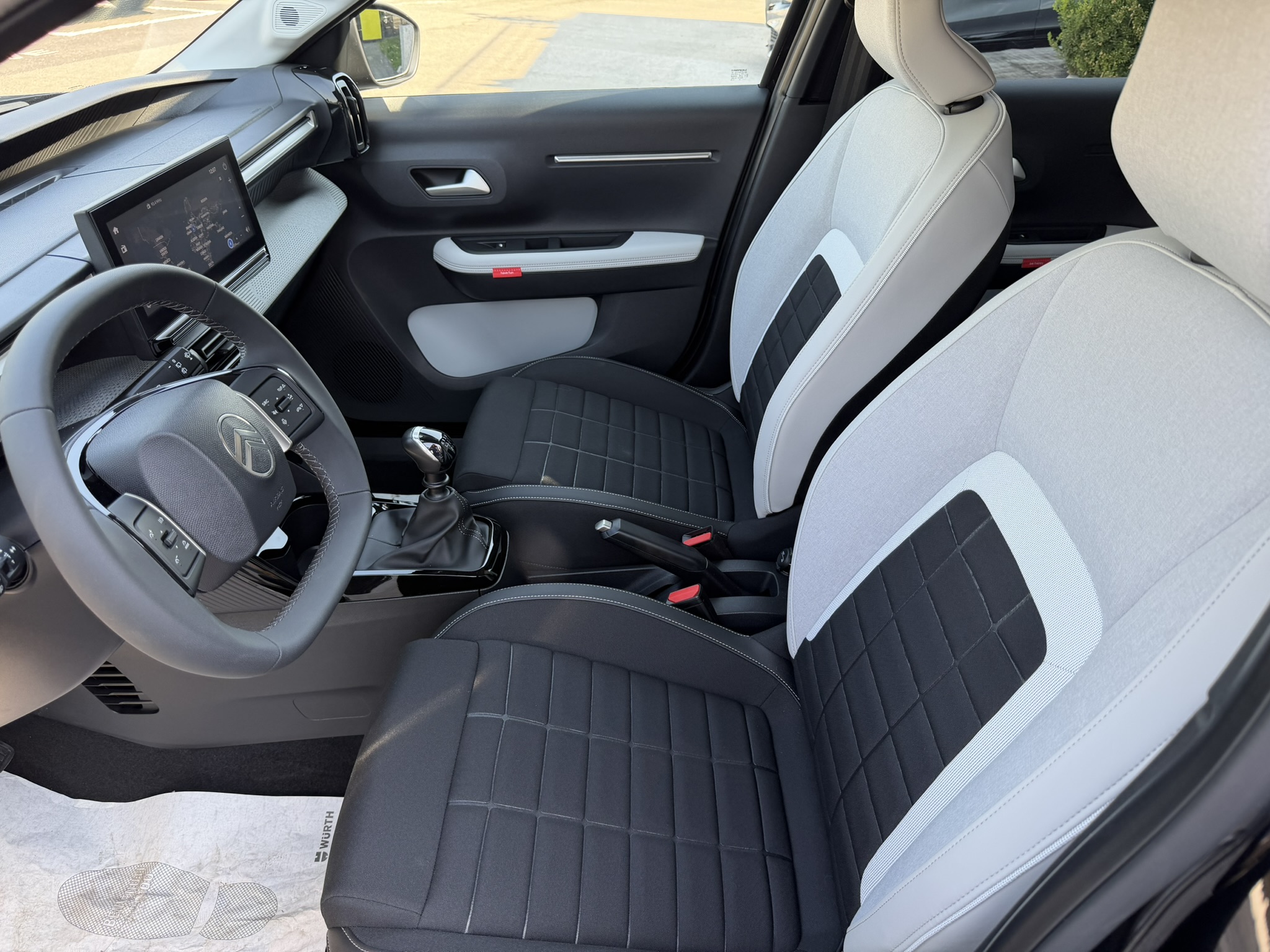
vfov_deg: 56.8
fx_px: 881
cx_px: 635
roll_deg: -3.6
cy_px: 476
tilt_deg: -32.4
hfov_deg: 71.6
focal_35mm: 24
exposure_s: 1/164
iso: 64
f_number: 1.78
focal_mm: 6.76
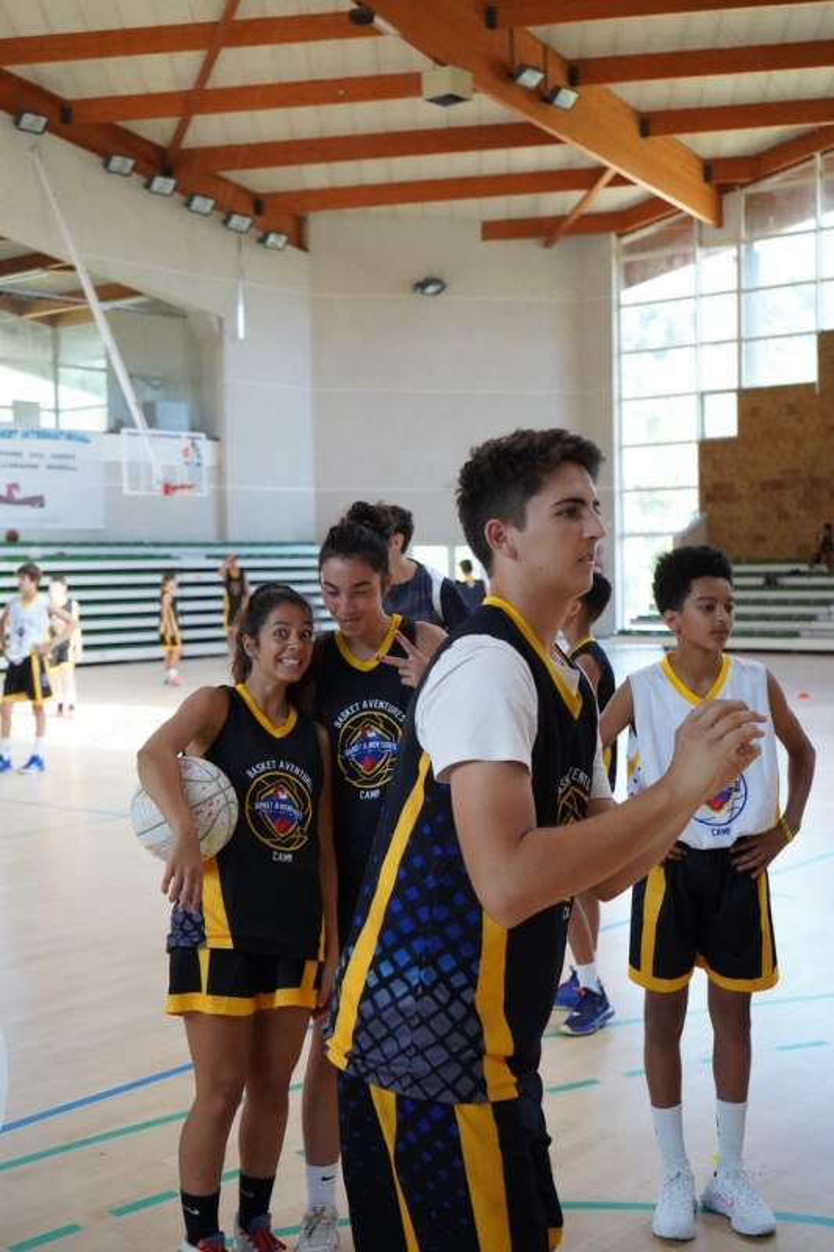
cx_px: 417
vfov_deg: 44.5
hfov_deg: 30.5
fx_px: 1530
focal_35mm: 44
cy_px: 626
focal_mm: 44
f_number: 4.5
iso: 12800
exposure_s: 1/1600
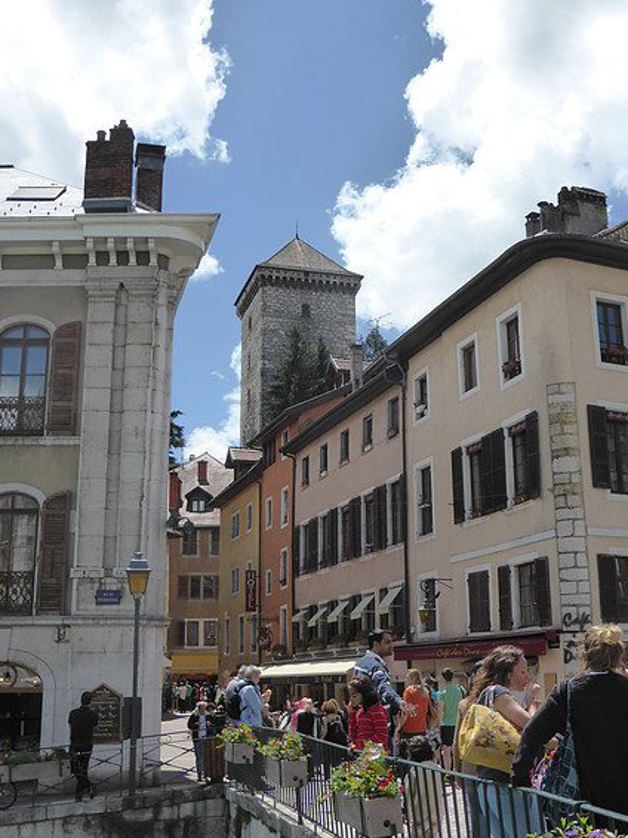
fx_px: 993
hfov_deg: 35.1
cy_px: 410
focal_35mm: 41
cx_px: 316
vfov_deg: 45.8
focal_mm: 6.9
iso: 200
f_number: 3.9
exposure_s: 1/1600
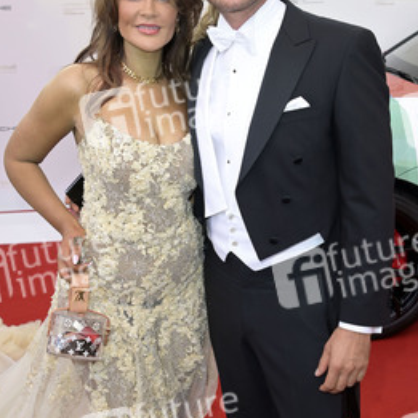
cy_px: 191
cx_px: 208
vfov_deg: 32.8
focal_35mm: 52
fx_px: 710
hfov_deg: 32.8
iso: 800
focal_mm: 40
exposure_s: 1/250
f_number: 5.6
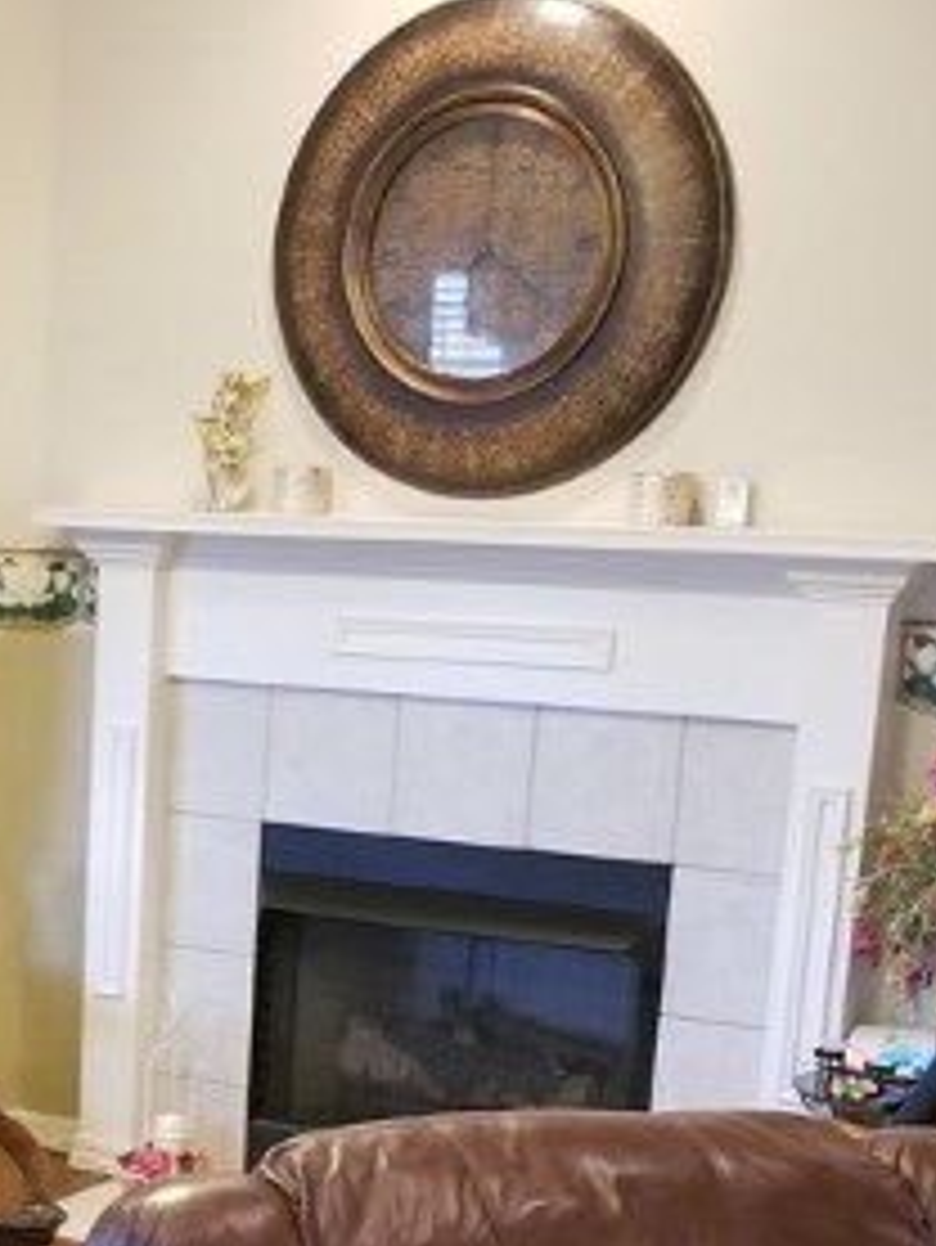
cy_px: 1111
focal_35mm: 72
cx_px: -112
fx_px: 2594
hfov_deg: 19.5
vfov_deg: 26.2
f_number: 1.7
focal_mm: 4.25
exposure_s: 1/13
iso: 200
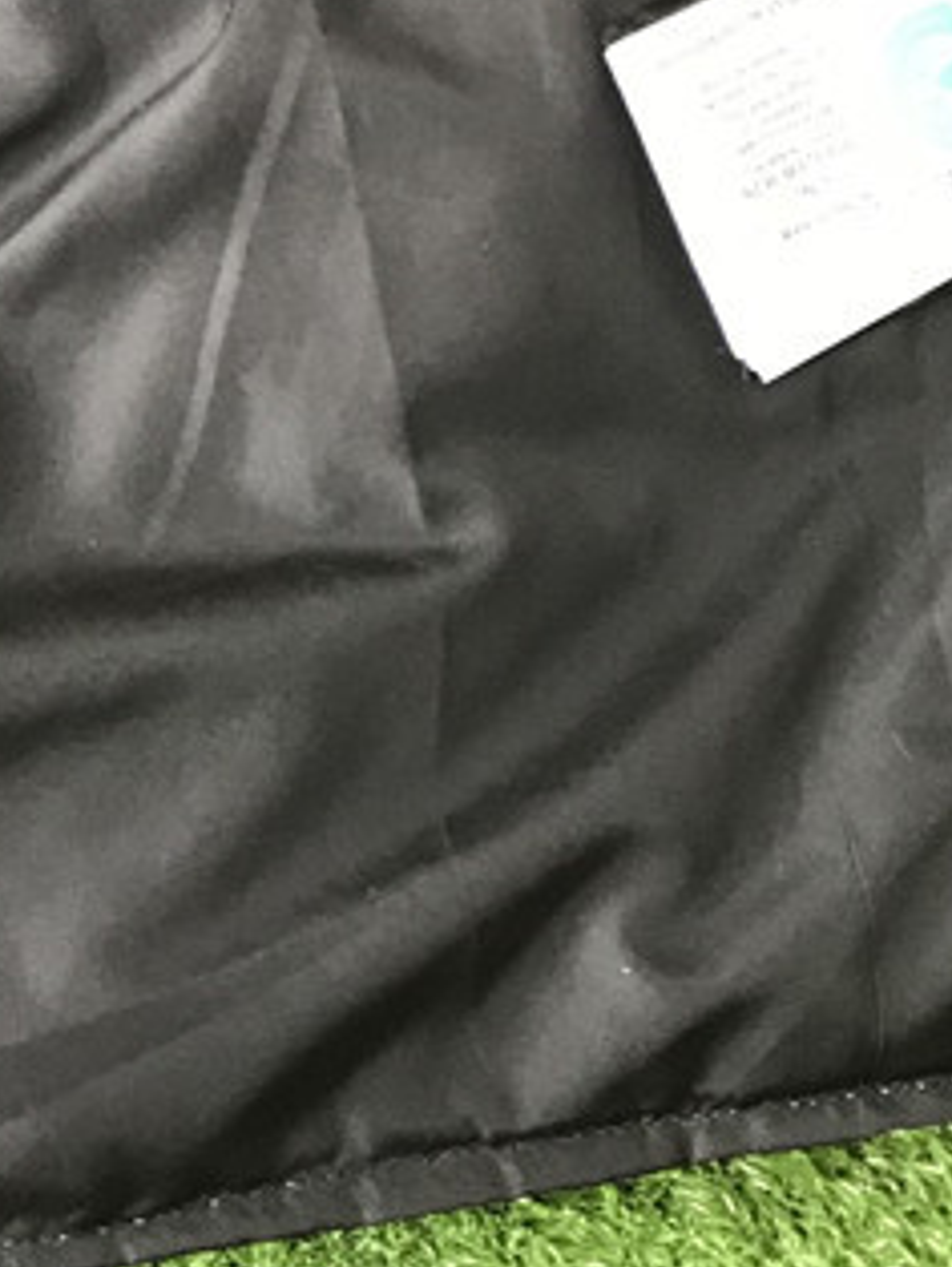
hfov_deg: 14.6
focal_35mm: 95
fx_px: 3479
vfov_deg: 18.2
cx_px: -448
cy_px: -682
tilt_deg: -59.0
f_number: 1.8
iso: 32
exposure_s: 1/25
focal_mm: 3.99
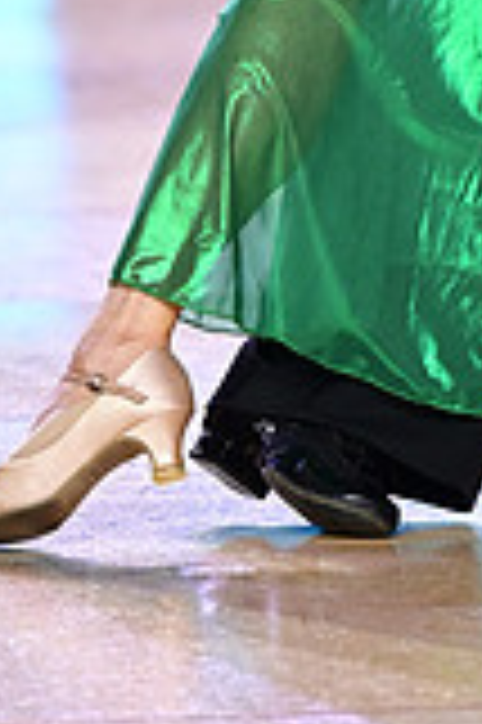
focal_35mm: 596
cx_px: 662
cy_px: -468
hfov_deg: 2.3
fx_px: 11995
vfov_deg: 3.4
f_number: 2.8
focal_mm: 165
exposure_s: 1/500
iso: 1600
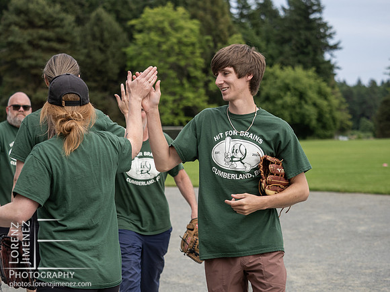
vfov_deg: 13.5
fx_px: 1239
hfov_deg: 17.9
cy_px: 146
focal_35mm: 110
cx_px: 195
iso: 320
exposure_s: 1/1600
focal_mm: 55
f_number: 2.8
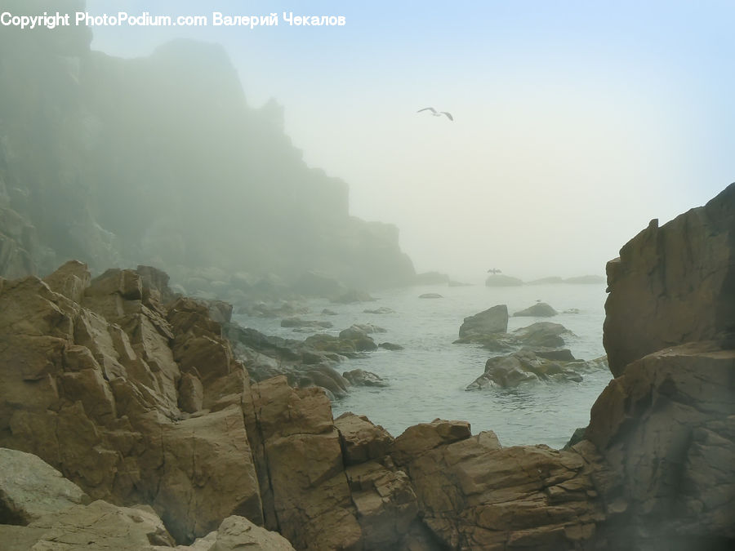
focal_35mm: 36
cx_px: 368
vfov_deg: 39.7
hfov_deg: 51.4
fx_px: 764
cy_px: 276
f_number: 8
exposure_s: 1/640
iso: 80
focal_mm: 6
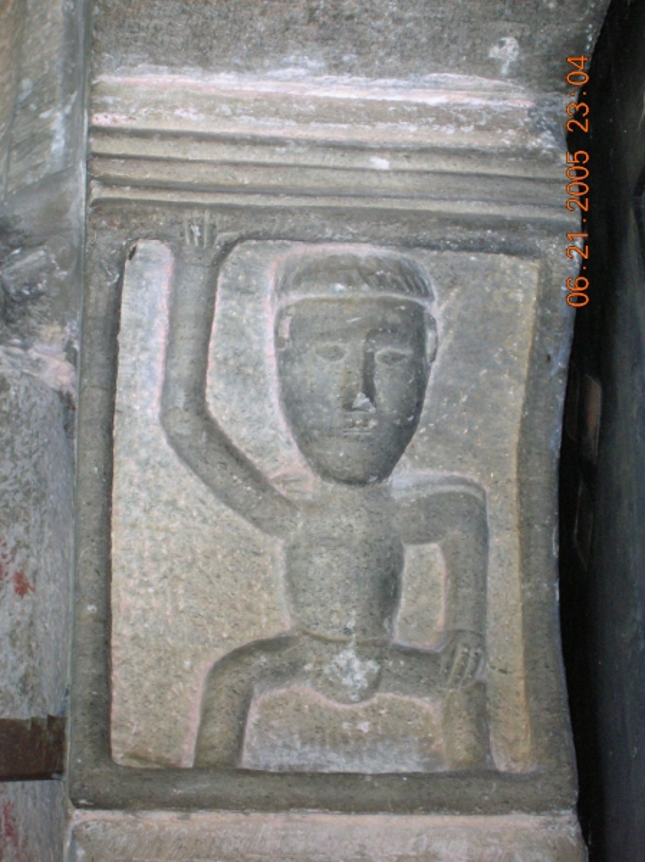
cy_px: 431
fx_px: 2463
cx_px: 322
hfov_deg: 14.9
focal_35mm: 99
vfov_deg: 19.8
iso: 200
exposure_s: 1/60.1
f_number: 4.8
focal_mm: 16.4
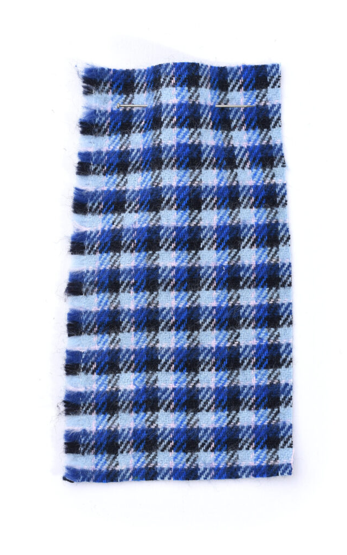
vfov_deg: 26.8
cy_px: 277
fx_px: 1166
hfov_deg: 16.9
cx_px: 181
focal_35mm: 77
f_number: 8
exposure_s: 1/20
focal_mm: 50
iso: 100
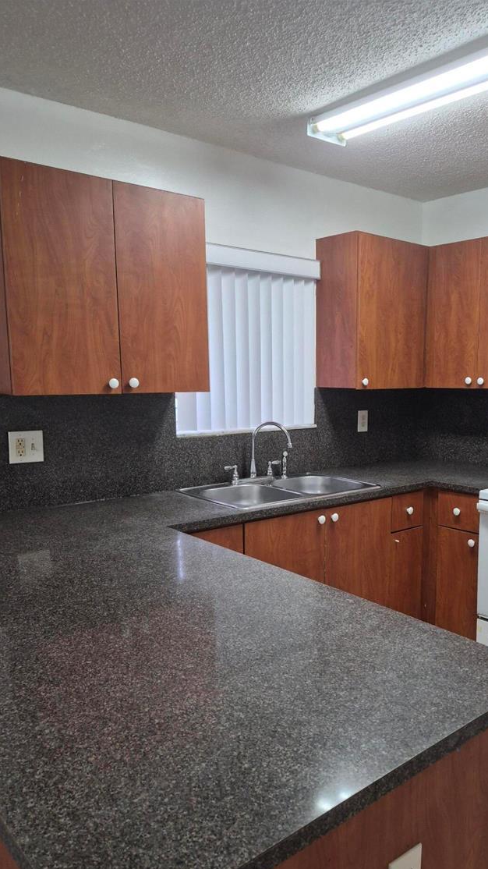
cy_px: 467
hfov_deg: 42.1
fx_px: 622
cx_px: 338
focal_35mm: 27
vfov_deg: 69.8
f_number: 1.8
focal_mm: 5.4
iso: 320
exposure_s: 1/120
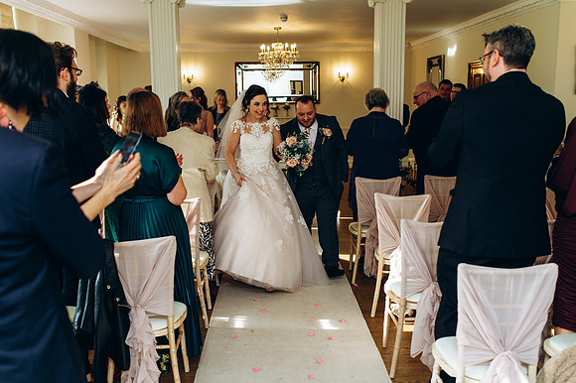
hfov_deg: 54.5
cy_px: 192
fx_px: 560
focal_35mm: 35
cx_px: 288
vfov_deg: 37.8
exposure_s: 1/100
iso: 100
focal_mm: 35
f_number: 3.5
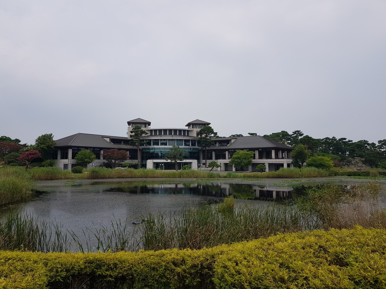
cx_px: 193
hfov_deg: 67.3
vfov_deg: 53.1
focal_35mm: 26
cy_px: 144
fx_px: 290
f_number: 1.7
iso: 40
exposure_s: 1/3333
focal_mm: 4.2
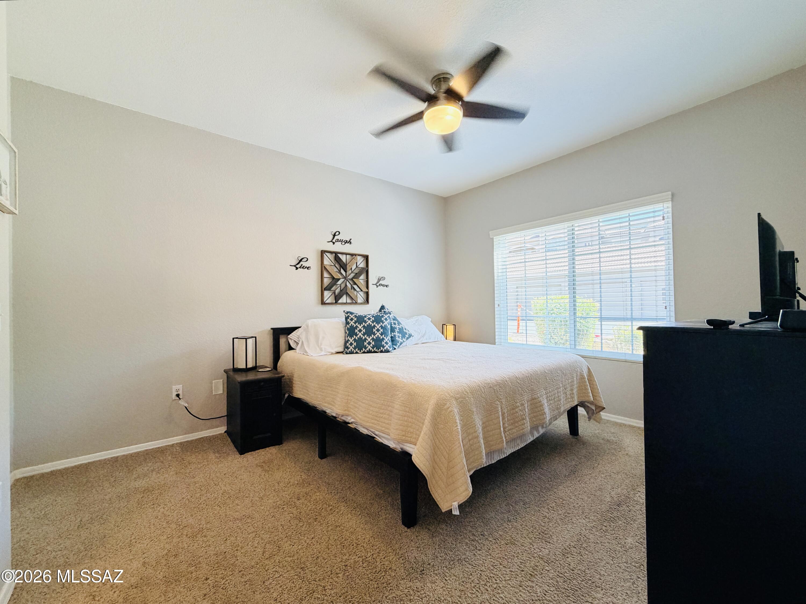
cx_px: 403
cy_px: 302
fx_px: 326
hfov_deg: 102.1
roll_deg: -0.5
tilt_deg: +0.8
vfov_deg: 85.7
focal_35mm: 14
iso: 160
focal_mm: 2.22
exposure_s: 1/60
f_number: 2.2
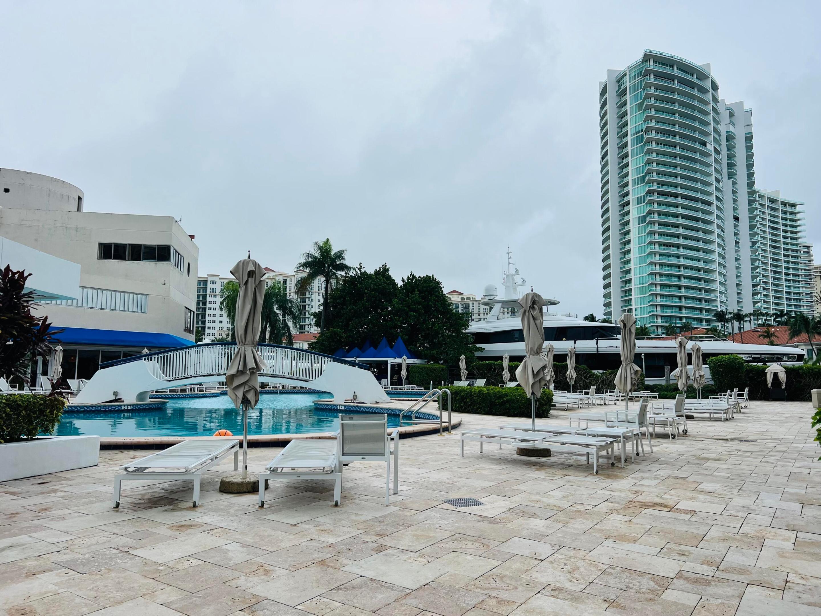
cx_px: 410
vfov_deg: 53.1
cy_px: 308
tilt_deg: +5.8
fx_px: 617
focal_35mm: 26
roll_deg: -0.2
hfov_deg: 67.3
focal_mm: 5.7
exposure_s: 1/1838
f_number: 1.5
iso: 50
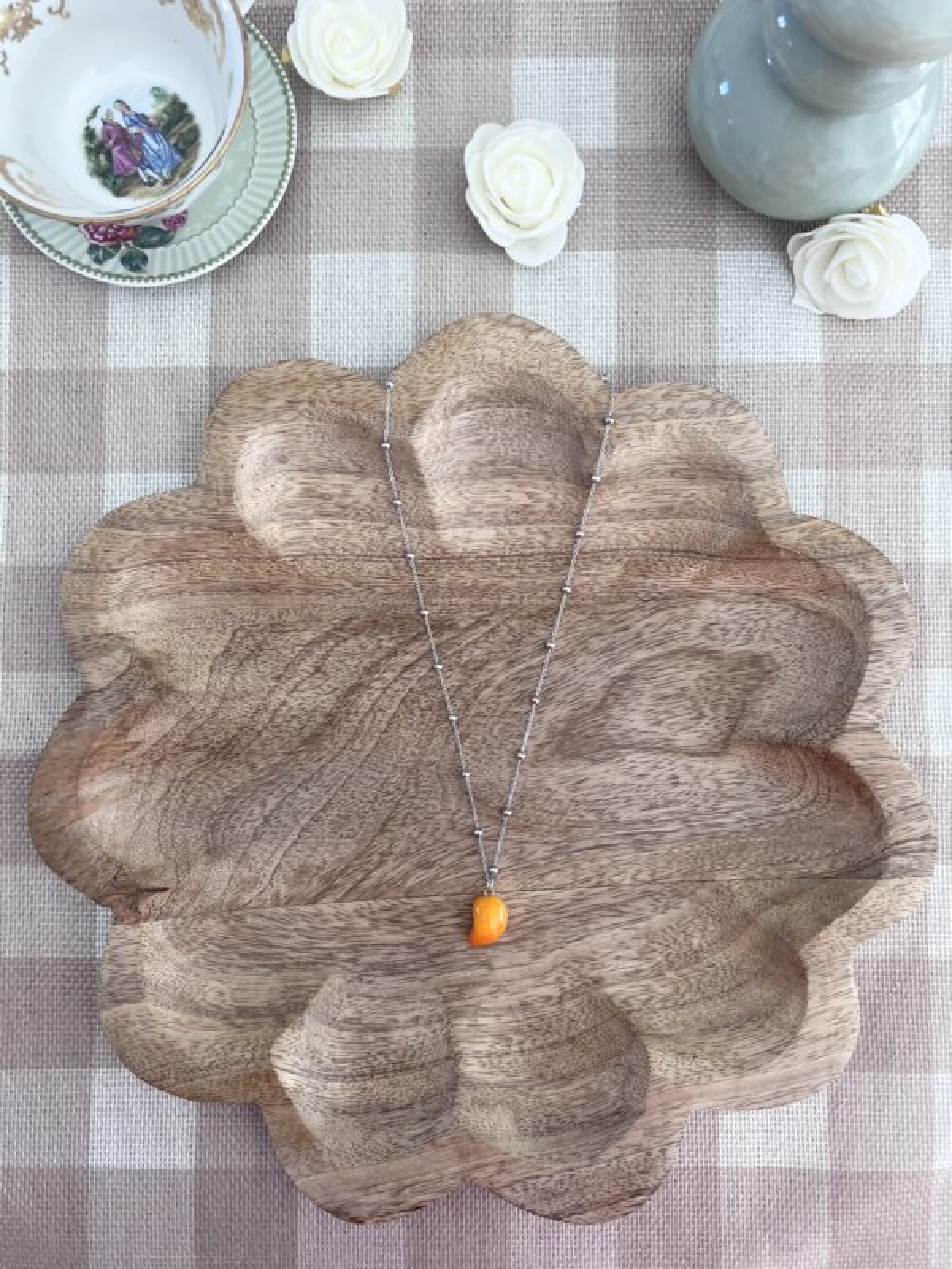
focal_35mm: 26
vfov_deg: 67.3
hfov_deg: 53.1
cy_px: 634
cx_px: 476
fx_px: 953
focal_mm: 5.7
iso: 125
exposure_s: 1/105
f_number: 1.5
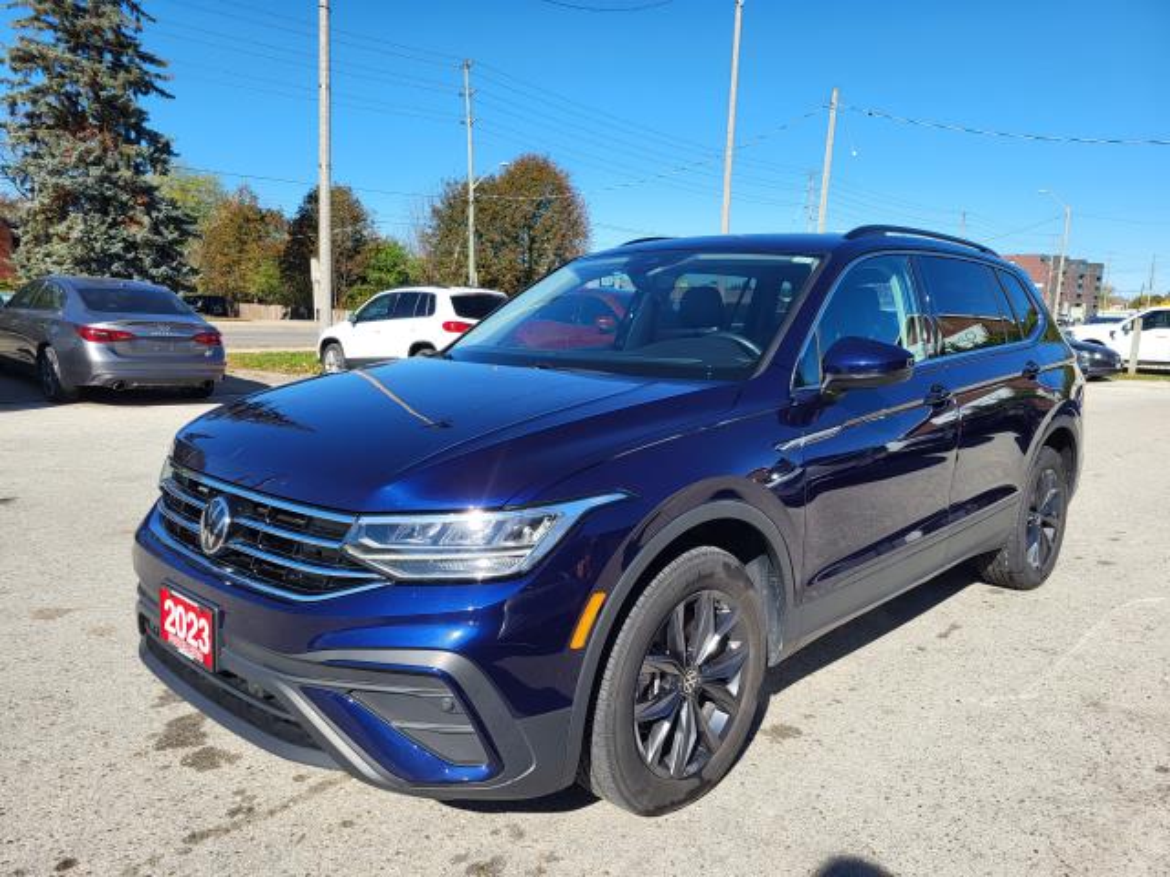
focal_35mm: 26
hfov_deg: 67.3
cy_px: 438
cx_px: 585
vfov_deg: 53.1
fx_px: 879
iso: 40
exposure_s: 1/1967
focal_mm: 5.4
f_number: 1.8
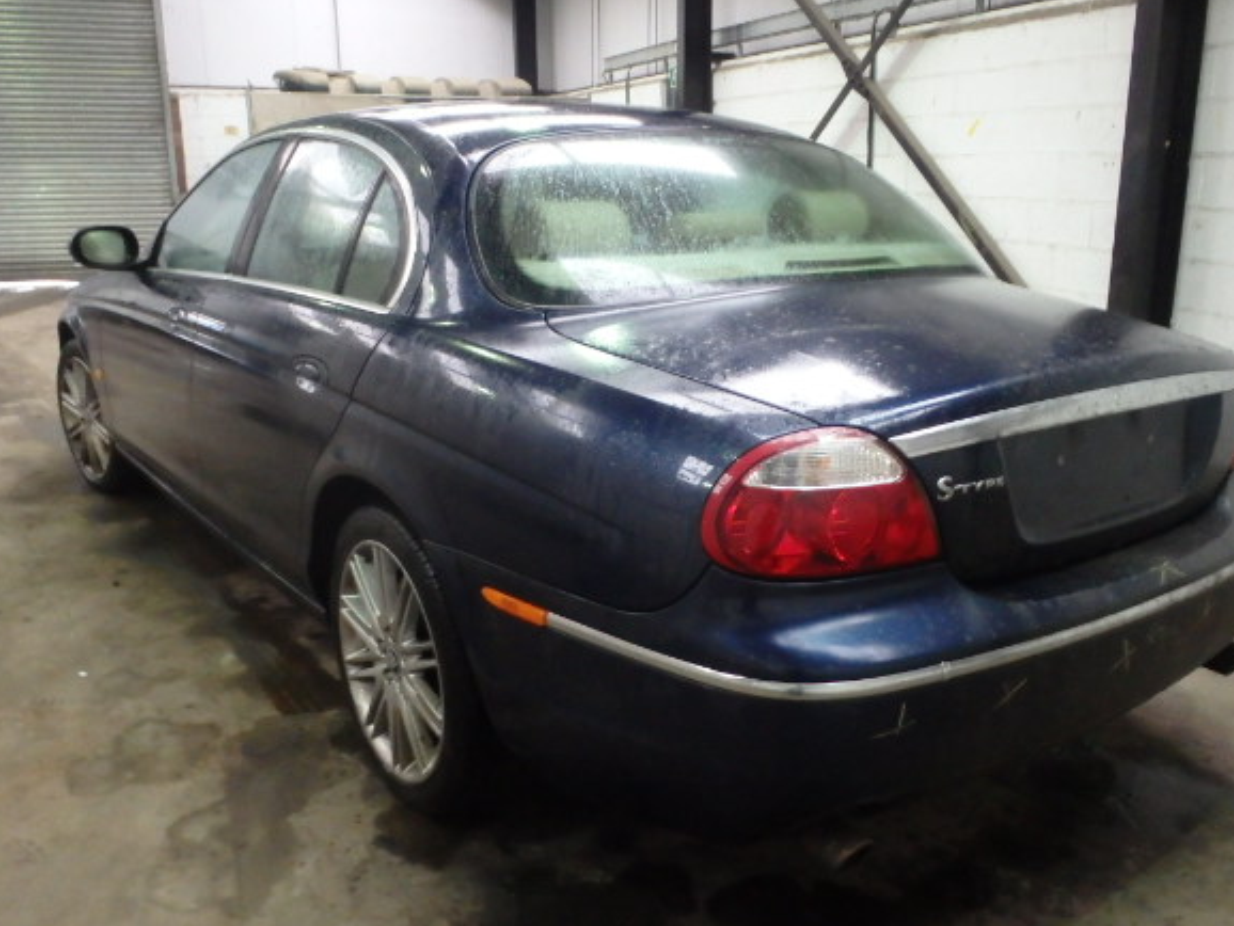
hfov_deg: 58.3
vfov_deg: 45.5
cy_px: 469
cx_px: 668
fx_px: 1106
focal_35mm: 31
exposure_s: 1/25
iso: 1600
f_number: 3.9
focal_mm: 5
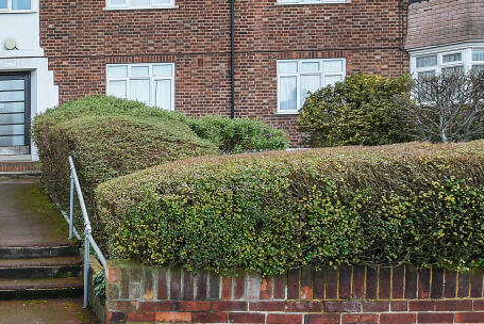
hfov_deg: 43.0
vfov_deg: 34.5
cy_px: 55
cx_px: -20
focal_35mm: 37
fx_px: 499
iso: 200
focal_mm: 11
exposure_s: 1/25
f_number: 8
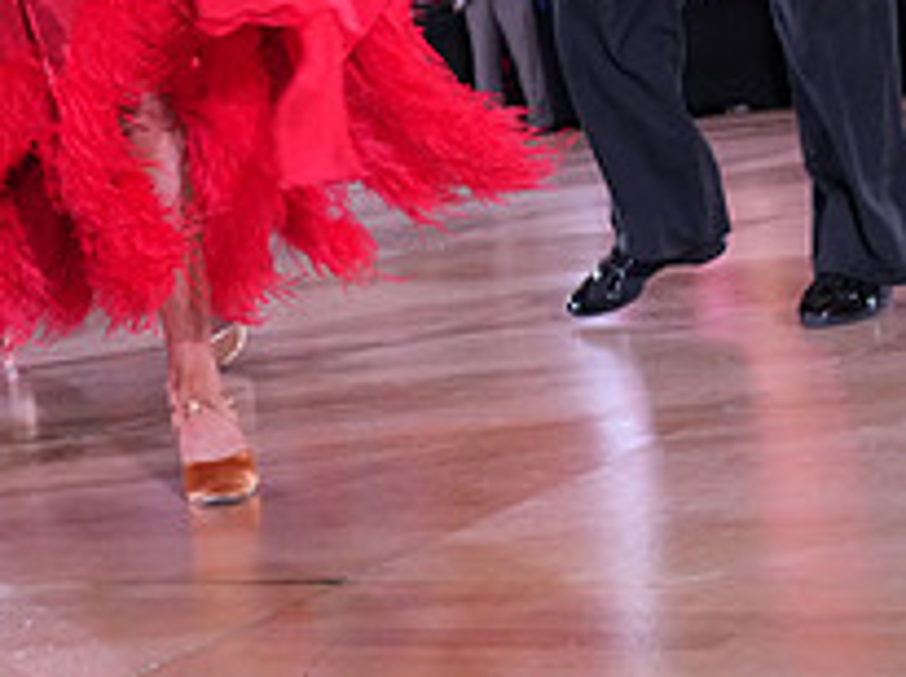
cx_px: -31
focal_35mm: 95
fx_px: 2484
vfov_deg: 15.0
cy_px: -130
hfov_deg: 20.0
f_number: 5
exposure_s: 1/250
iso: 2500
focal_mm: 35
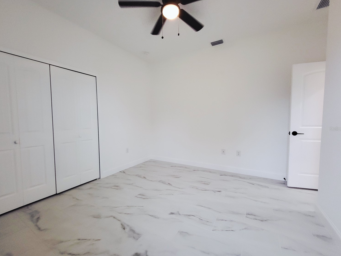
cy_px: 129
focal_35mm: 14
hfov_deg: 102.1
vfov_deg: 85.7
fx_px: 138
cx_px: 168
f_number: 2.2
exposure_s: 1/60
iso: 250
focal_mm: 1.74
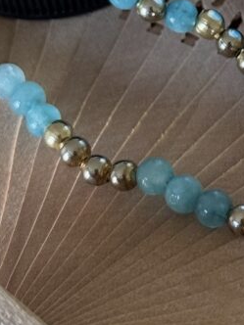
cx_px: 326
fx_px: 1391
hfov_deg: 9.8
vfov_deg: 13.1
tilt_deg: -55.8
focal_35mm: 148
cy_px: -31
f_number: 1.78
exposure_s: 1/60
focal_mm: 6.76
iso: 160
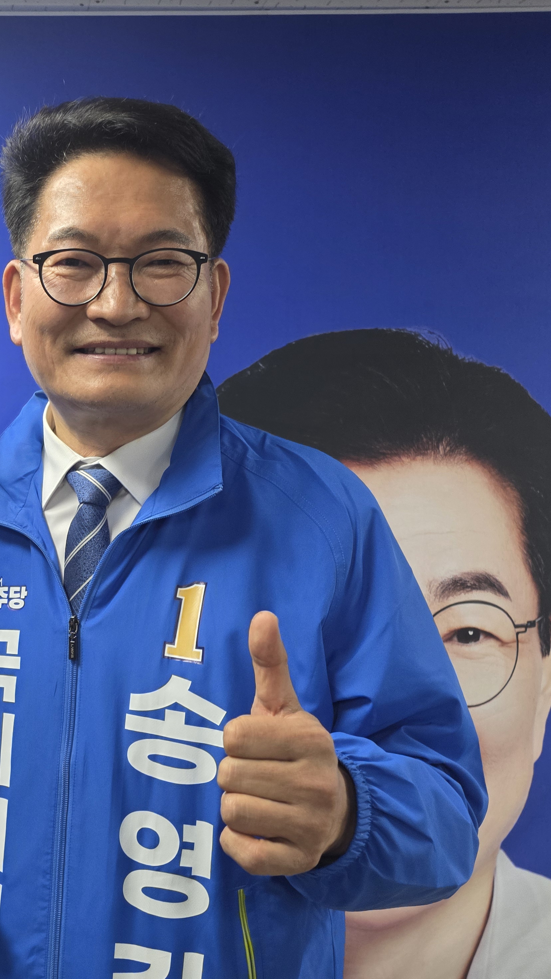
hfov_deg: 31.2
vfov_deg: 58.0
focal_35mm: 34
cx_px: -42
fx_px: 883
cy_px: 496
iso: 200
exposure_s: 1/120
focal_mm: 6.25
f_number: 1.7
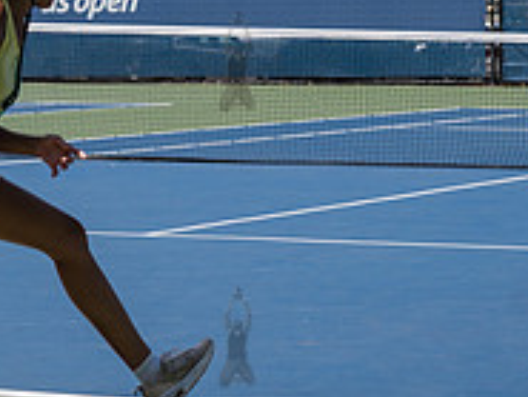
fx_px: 2732
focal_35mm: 179
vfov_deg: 8.3
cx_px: 185
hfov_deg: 11.0
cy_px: 32
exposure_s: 1/1250
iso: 100
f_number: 4
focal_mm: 48
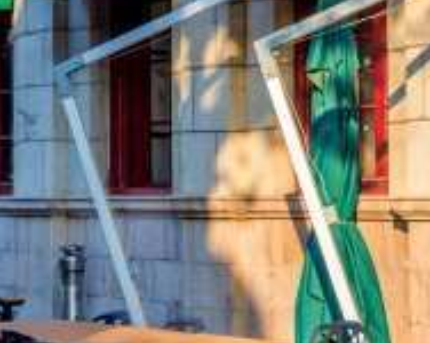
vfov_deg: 10.3
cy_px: -294
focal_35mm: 140
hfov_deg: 13.8
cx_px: 261
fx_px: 1780
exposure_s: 1/80
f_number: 8
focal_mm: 28
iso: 100
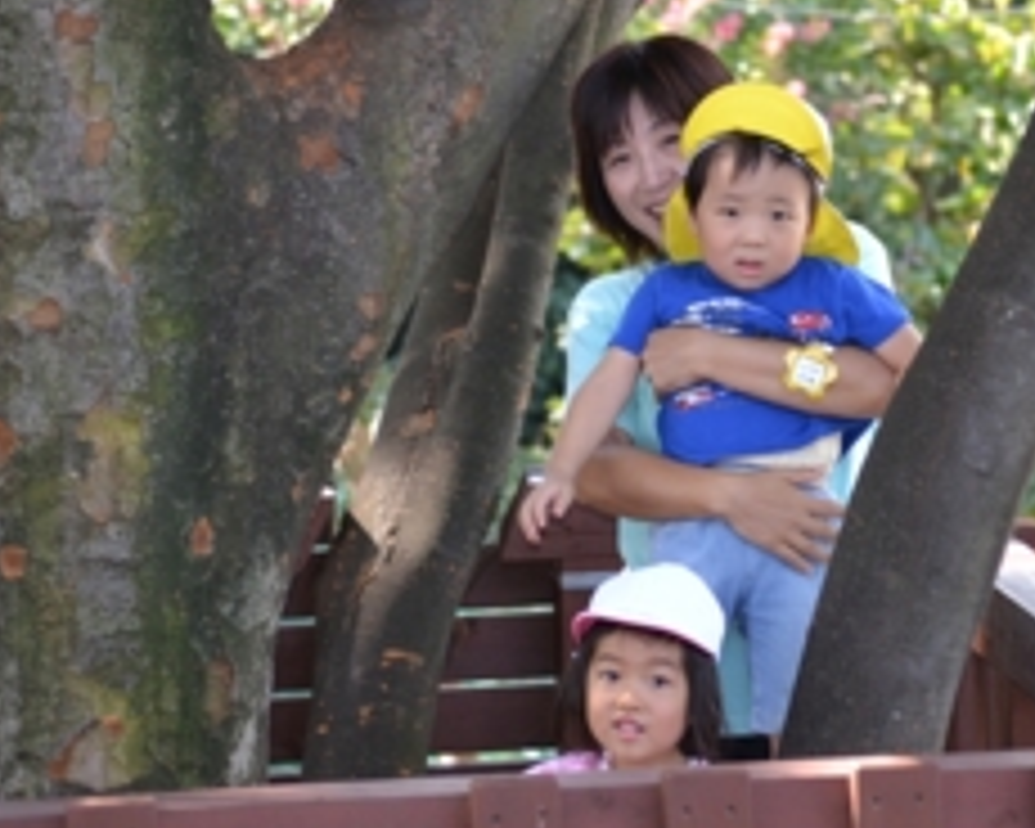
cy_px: 281
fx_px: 6892
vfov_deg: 6.9
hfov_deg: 8.6
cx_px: 652
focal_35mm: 225
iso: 280
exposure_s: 1/125
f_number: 4.5
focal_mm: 92
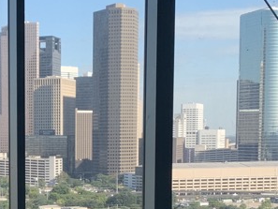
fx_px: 844
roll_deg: +0.0
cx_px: -7
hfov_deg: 18.2
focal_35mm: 105
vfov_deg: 13.9
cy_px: 215
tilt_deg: -4.2
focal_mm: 4.25
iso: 25
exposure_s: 1/490
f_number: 1.8
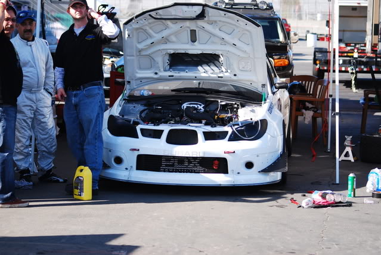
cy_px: 128
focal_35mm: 105
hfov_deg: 19.4
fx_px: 1113
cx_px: 190
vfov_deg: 13.1
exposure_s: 1/250
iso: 100
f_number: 4
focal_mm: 70
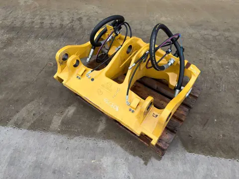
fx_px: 166
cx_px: 120
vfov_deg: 56.8
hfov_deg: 71.6
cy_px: 90
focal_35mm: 24
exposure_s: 1/997
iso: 80
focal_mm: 6.76
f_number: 1.78
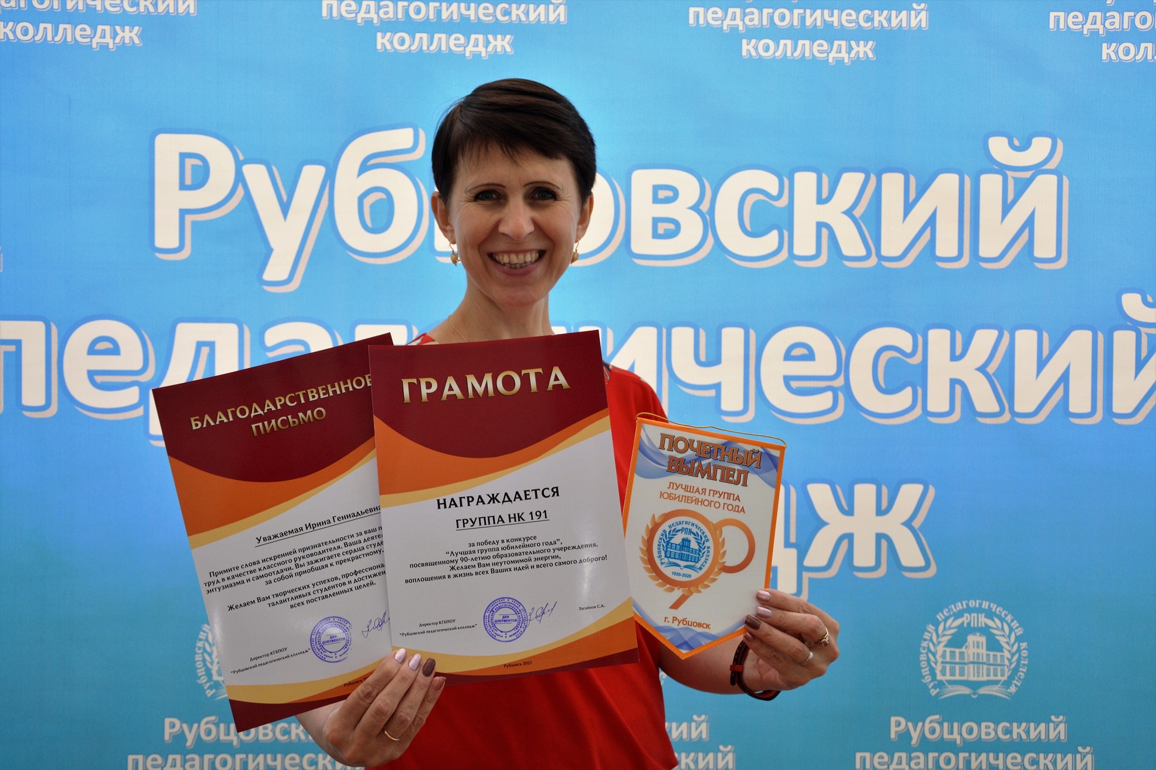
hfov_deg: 49.6
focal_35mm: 39
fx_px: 1252
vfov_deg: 34.2
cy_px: 385
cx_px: 578
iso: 400
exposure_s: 1/80
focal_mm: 26
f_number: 4
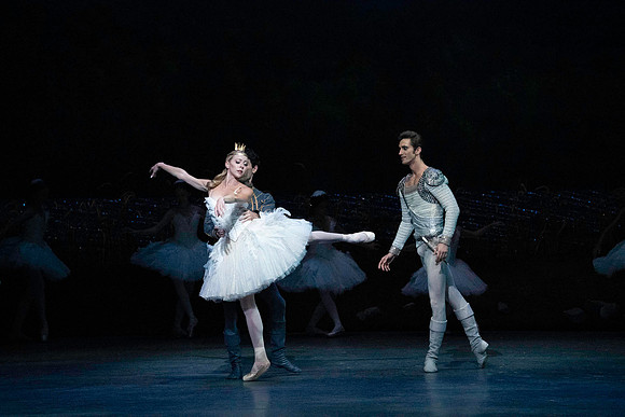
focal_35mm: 200
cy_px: 208
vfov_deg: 6.9
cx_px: 312
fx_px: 3473
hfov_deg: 10.3
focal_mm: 200
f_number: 5
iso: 25600
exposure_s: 1/400
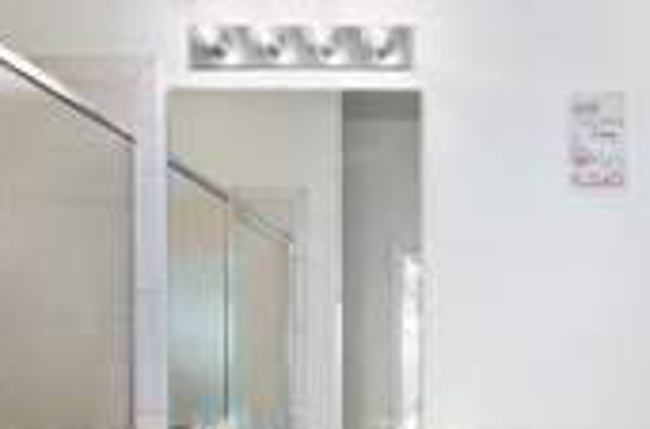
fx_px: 836
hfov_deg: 40.5
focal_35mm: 46
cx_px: 532
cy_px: 393
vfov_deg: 27.7
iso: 400
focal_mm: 16.5
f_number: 8
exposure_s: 1/10
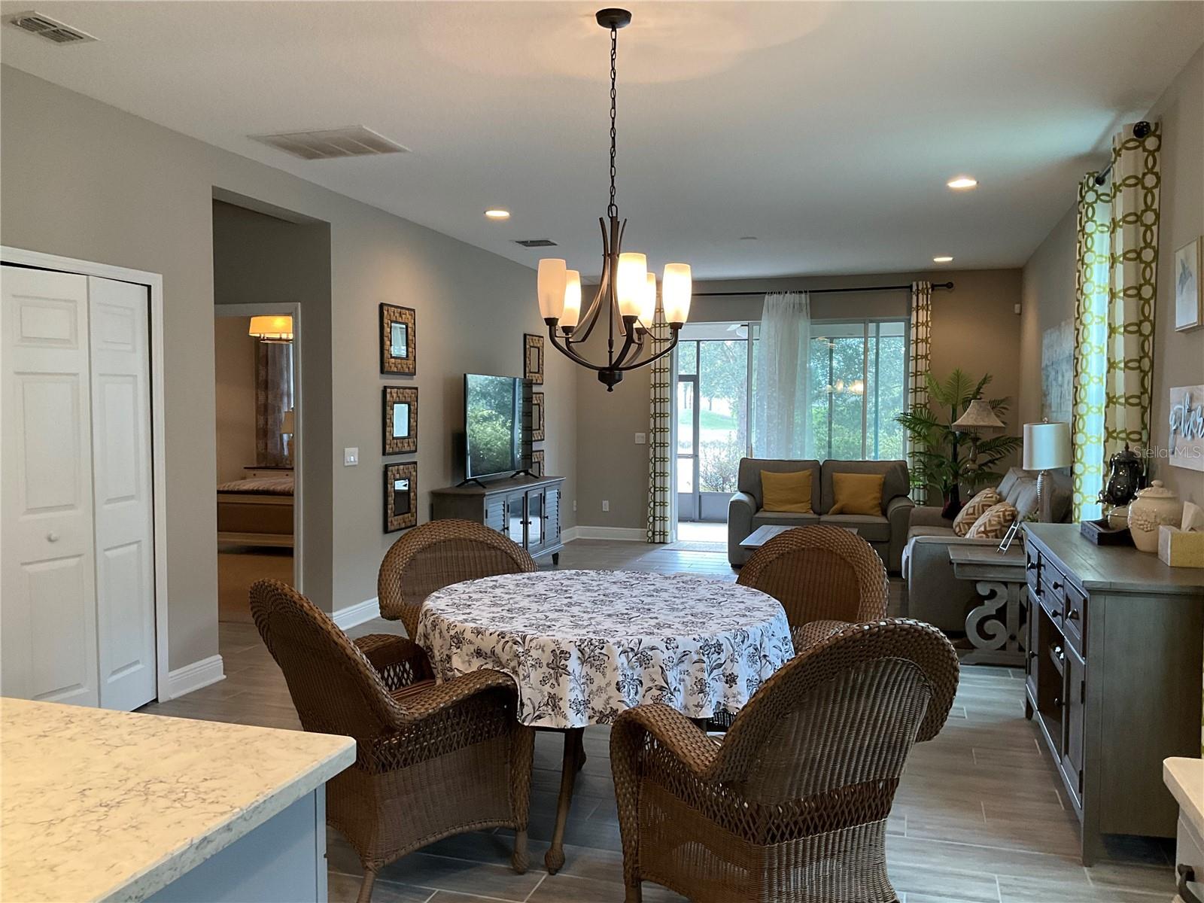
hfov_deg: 61.7
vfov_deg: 48.2
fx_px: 1009
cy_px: 452
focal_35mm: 29
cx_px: 602
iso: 100
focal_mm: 3
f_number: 1.8
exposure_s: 1/60
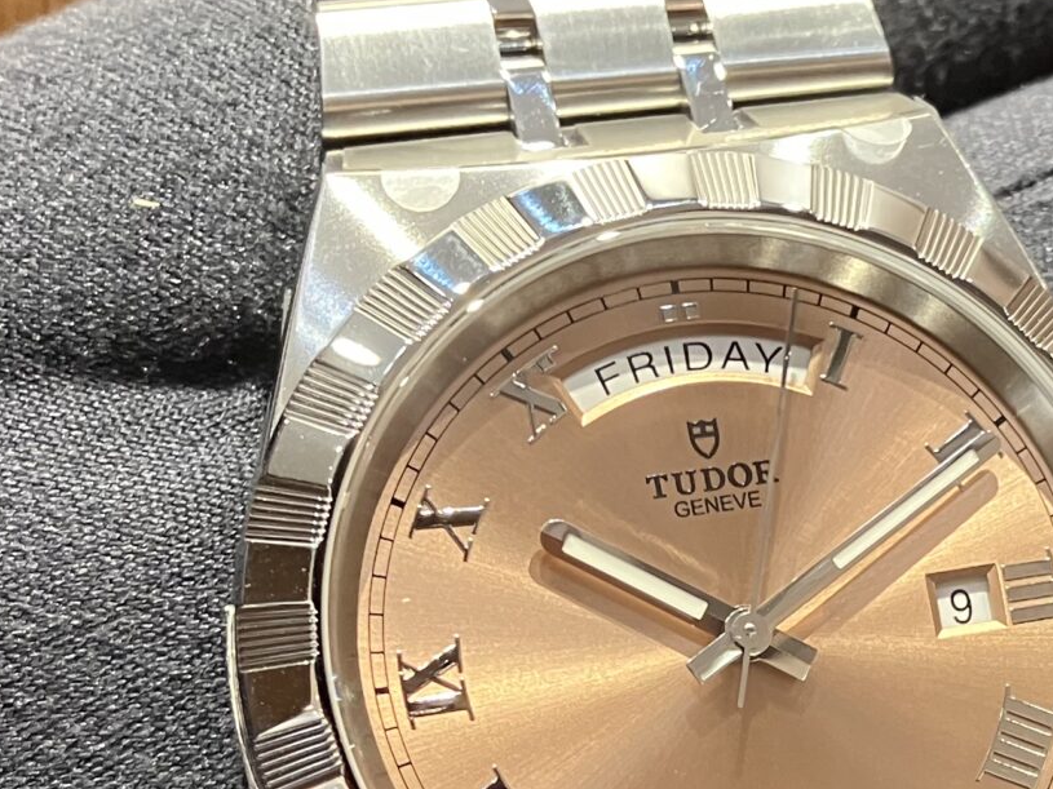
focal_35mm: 88
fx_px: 2677
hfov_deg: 21.7
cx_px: 955
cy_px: 852
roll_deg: -2.0
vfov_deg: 16.3
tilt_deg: -11.8
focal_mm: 3.99
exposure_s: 1/60
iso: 125
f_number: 1.8
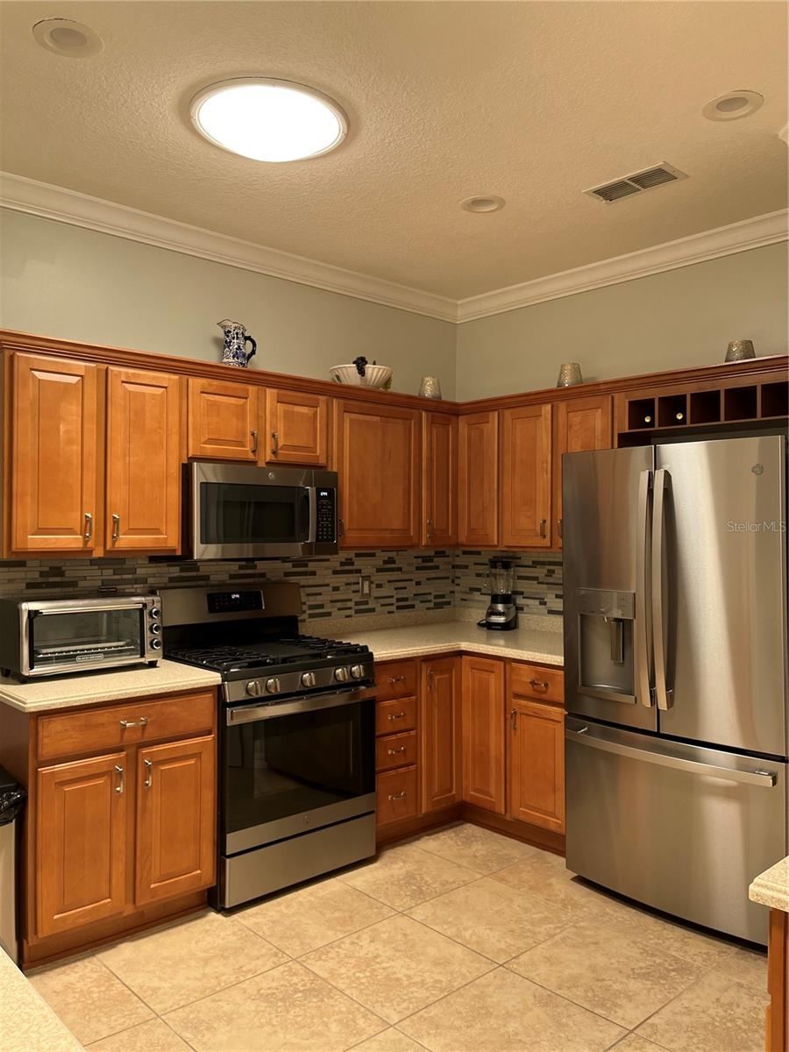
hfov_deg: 53.1
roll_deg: +0.0
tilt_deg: +0.4
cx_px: 394
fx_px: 790
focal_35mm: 26
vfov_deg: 67.3
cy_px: 526
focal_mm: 5.1
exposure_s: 1/121
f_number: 1.6
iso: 100
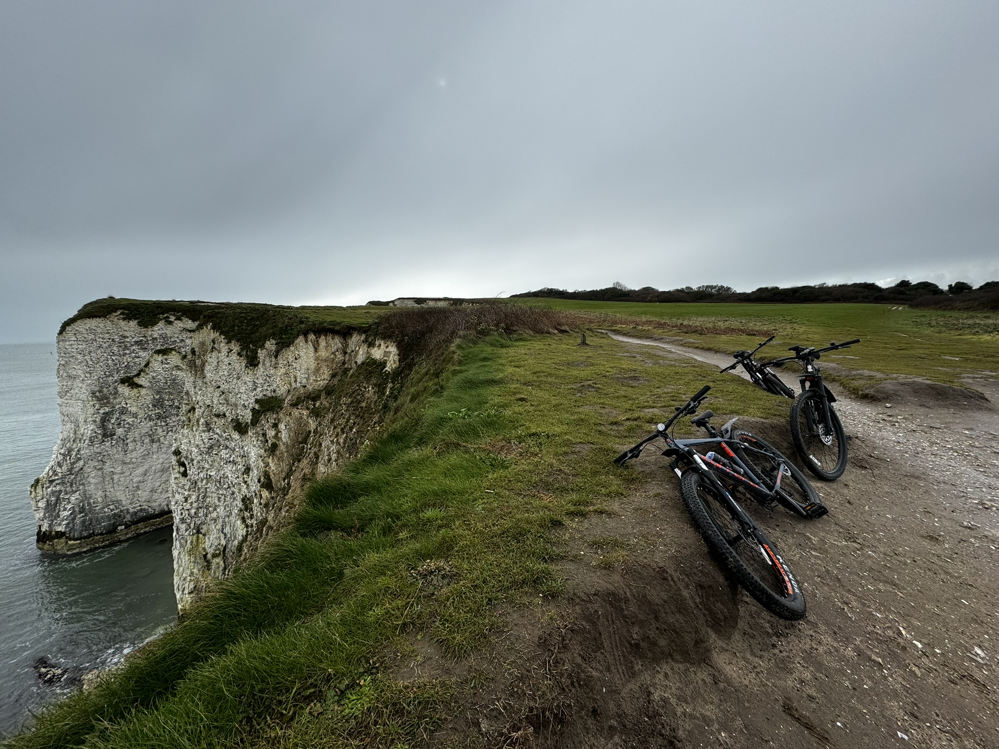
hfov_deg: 102.1
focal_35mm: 14
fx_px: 404
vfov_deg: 85.7
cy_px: 374
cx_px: 500
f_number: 2.2
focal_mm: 2.22
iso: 40
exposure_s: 1/879
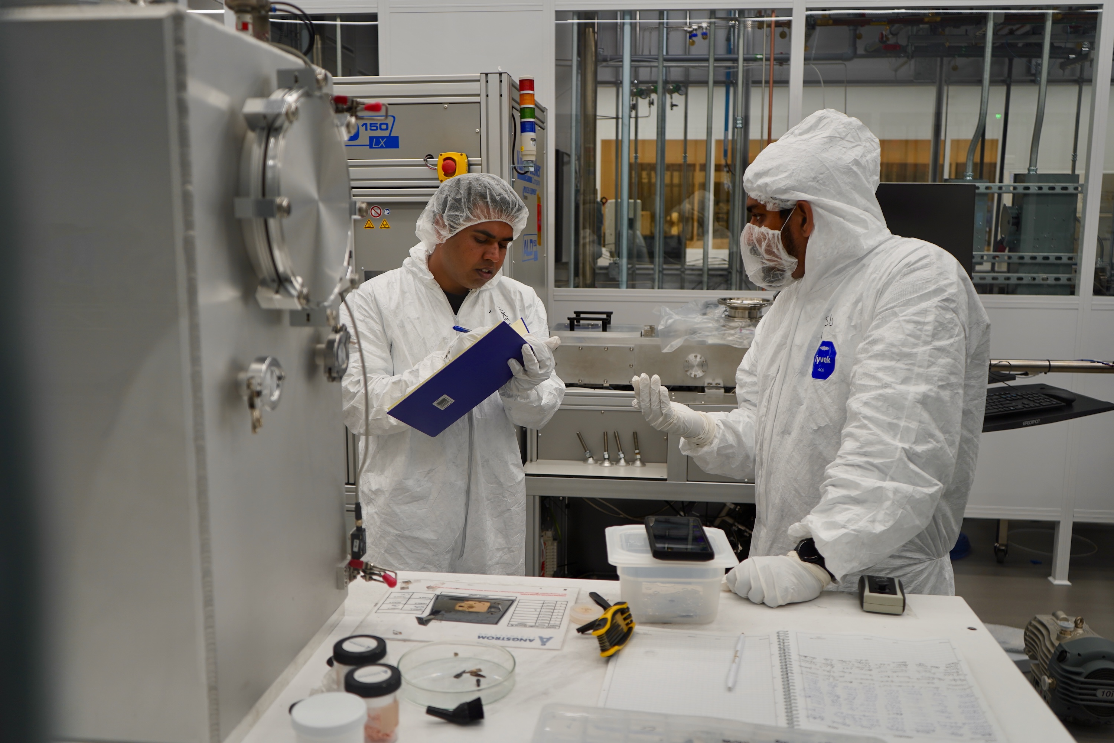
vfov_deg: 42.3
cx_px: 557
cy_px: 372
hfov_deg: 60.3
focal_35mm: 31
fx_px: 959
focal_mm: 31
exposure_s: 1/160
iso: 200
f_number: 4
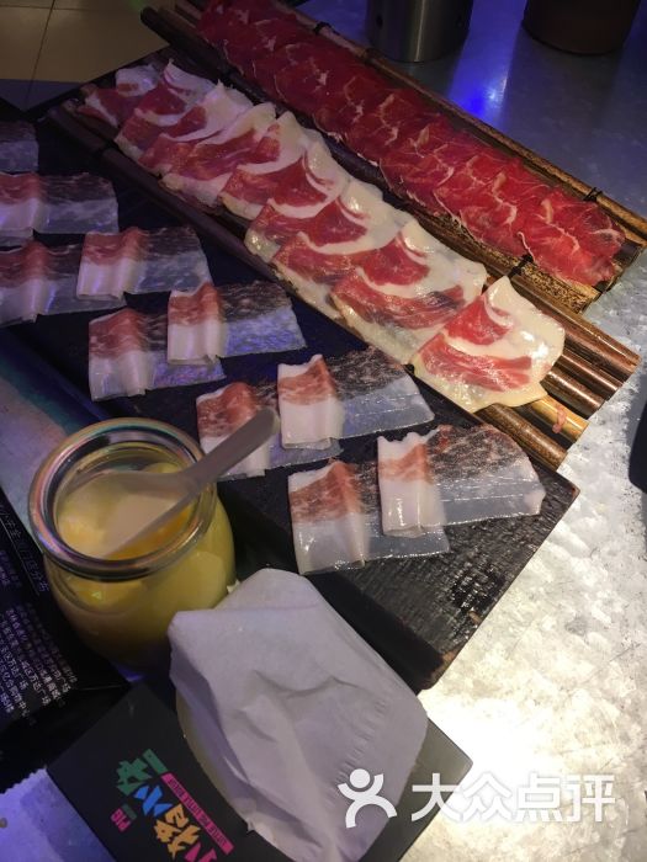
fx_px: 723
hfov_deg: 48.2
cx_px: 324
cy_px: 431
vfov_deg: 61.7
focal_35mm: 29
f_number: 2.2
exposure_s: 1/33
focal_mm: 4.15
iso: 40
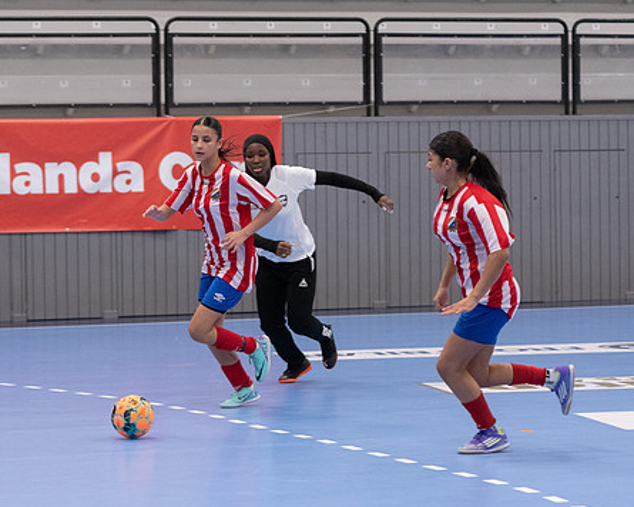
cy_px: 264
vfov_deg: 10.8
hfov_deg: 13.5
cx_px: 231
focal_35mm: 143
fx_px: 2683
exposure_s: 1/640
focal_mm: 78
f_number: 3.2
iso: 4500
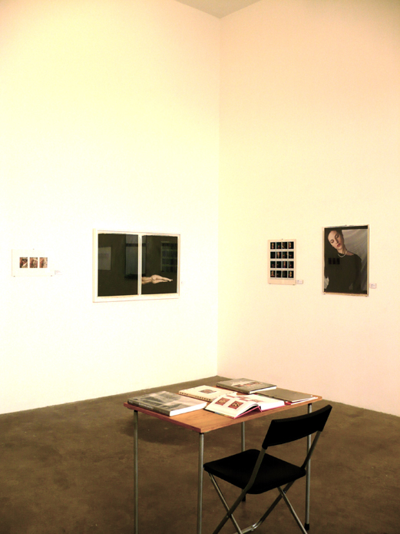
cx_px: 200
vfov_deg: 52.6
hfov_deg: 40.7
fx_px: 539
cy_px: 267
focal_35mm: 35
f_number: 2.8
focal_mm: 5.8
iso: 100
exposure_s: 1/80
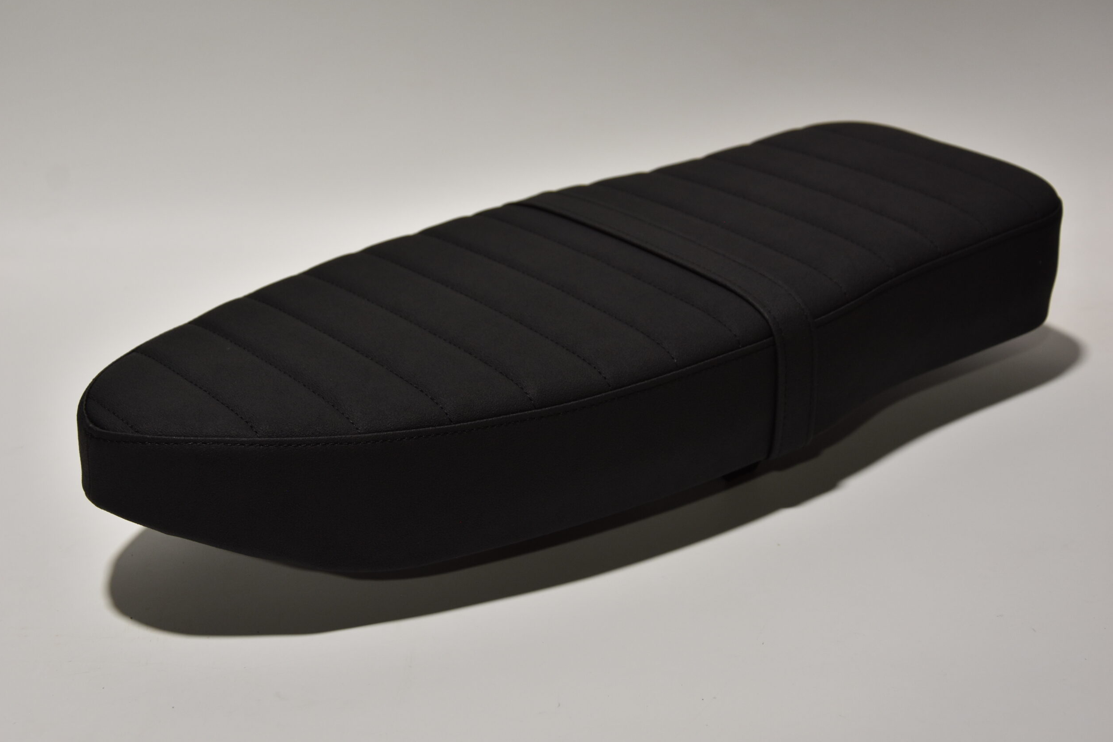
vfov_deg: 19.9
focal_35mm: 69
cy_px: 367
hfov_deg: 29.4
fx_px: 2118
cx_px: 555
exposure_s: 1/125
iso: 400
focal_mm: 45
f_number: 5.6
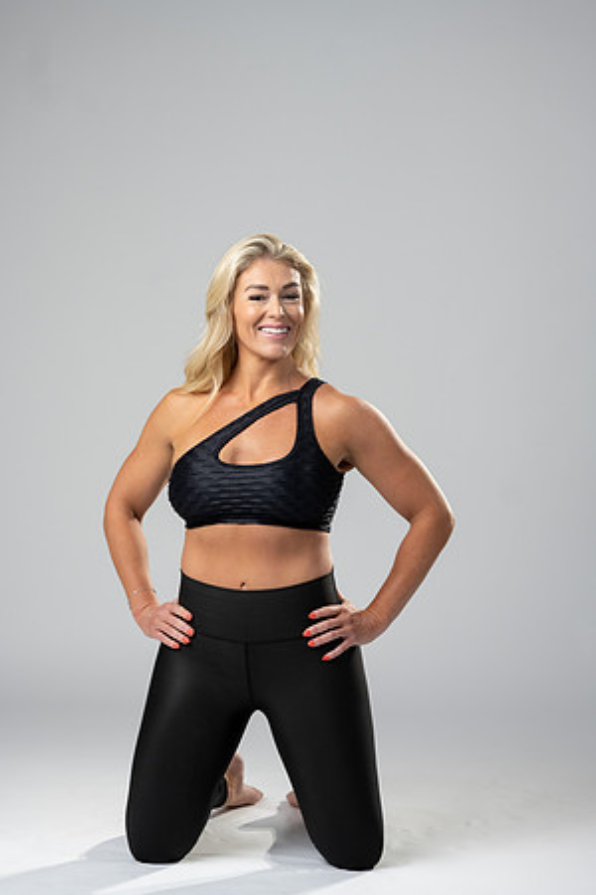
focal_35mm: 85
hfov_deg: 16.1
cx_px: 298
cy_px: 448
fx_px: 2111
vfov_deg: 23.9
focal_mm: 85
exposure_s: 1/160
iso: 200
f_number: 3.2
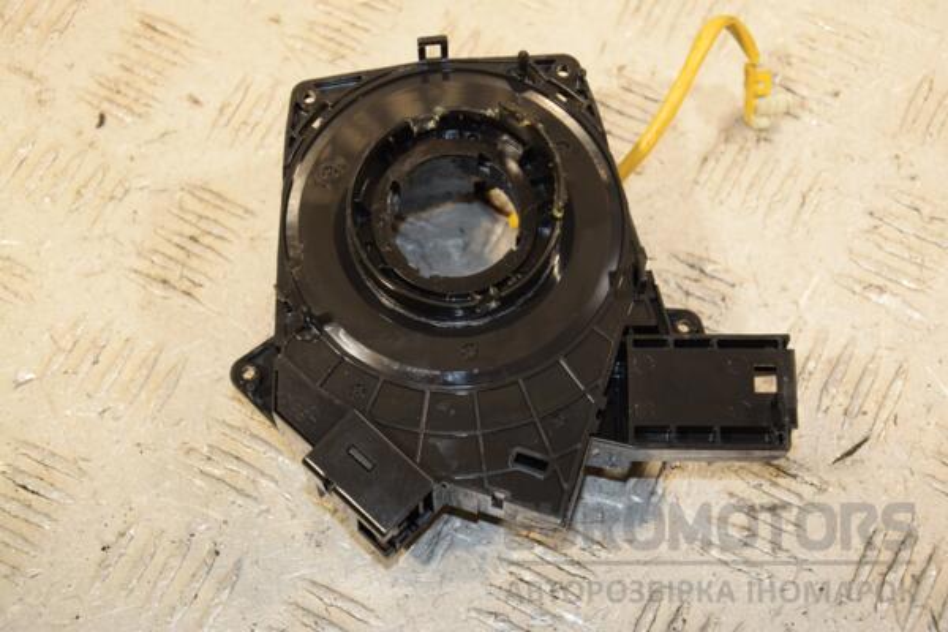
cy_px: 316
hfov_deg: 26.0
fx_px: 2054
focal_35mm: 78
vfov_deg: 17.5
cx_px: 474
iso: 800
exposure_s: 1/200
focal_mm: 52
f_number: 5.6
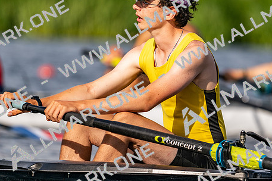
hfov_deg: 2.7
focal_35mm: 761
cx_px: 131
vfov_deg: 1.8
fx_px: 5745
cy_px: 79
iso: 200
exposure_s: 1/2500
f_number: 4.5
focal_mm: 400
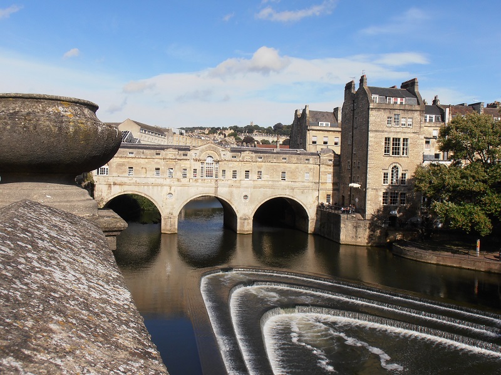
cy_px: 188
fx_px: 536
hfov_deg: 50.1
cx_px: 250
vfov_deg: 38.7
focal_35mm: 37
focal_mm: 6.61
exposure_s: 1/200
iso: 80
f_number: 9.9
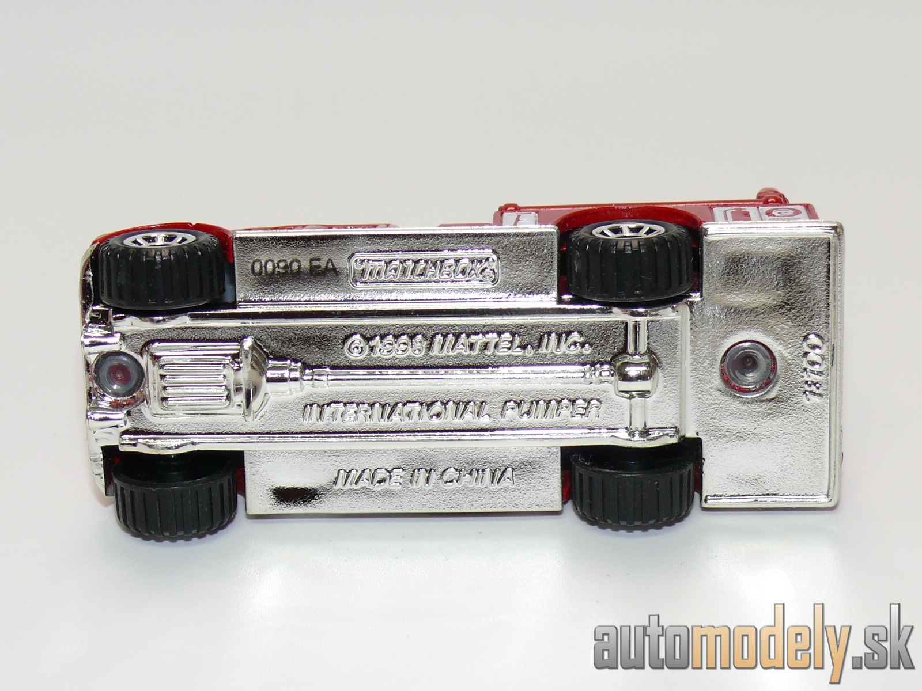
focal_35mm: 103
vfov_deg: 14.4
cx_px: 461
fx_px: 2743
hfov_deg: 19.1
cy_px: 346
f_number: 4
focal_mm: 13.5
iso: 100
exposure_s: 1/30
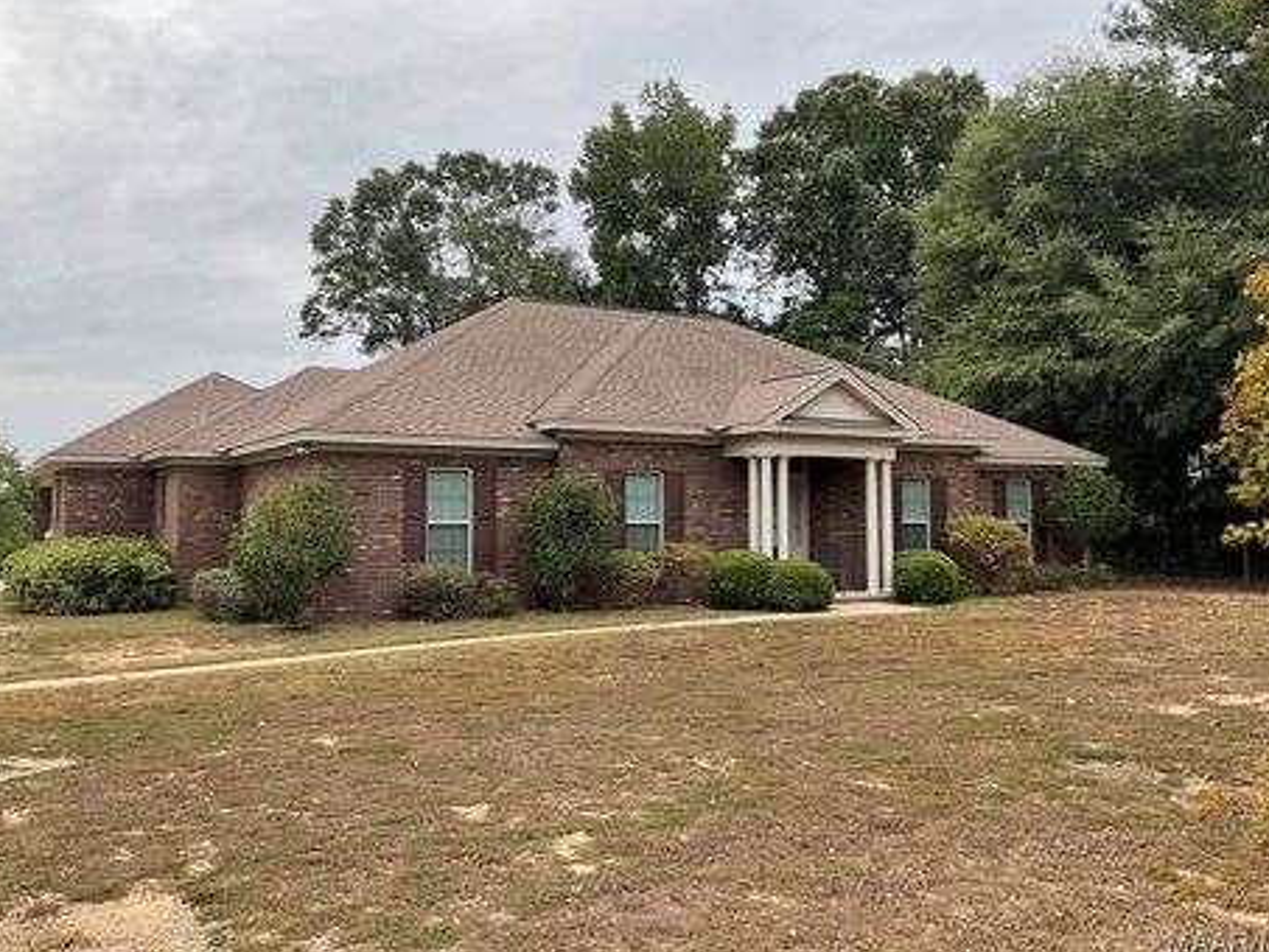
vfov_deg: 44.2
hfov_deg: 56.8
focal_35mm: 32
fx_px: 1173
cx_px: 625
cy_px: 449
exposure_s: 1/842
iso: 16
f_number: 1.8
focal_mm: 3
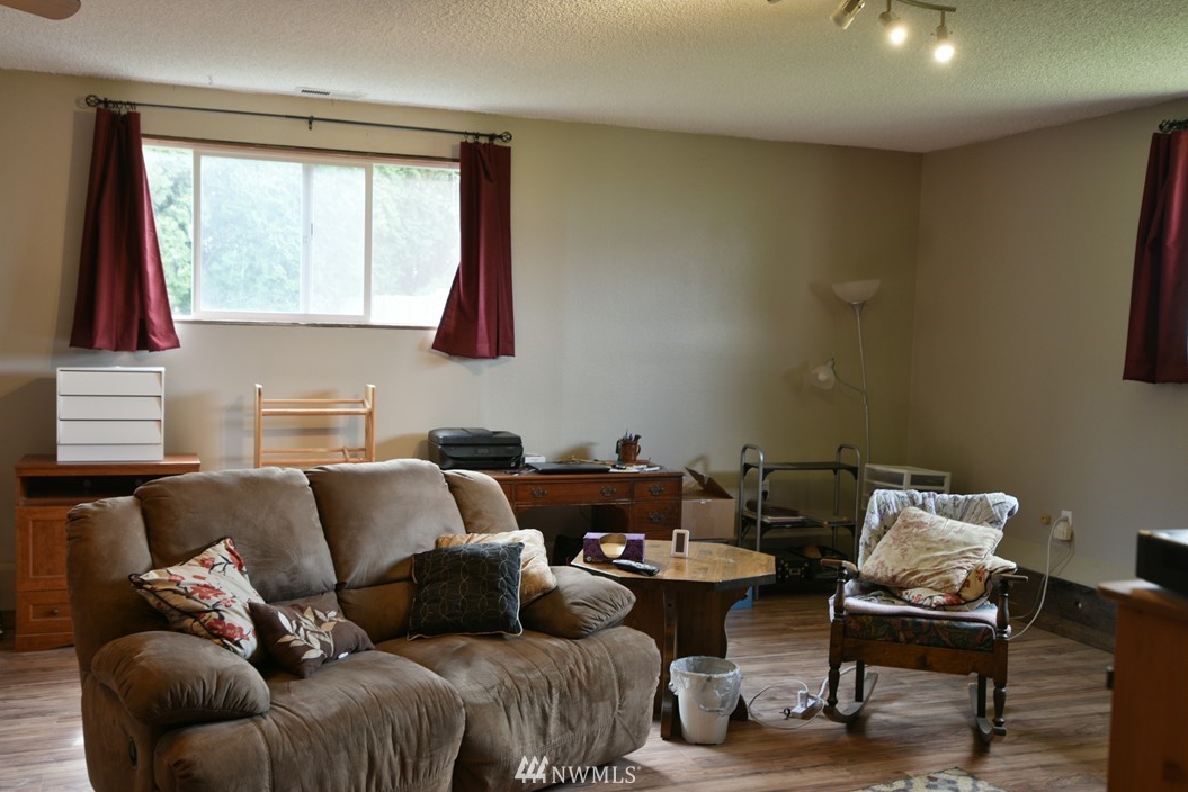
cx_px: 578
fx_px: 1188
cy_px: 405
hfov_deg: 53.1
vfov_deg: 36.9
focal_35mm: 36
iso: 800
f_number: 4.5
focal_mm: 35
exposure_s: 1/80
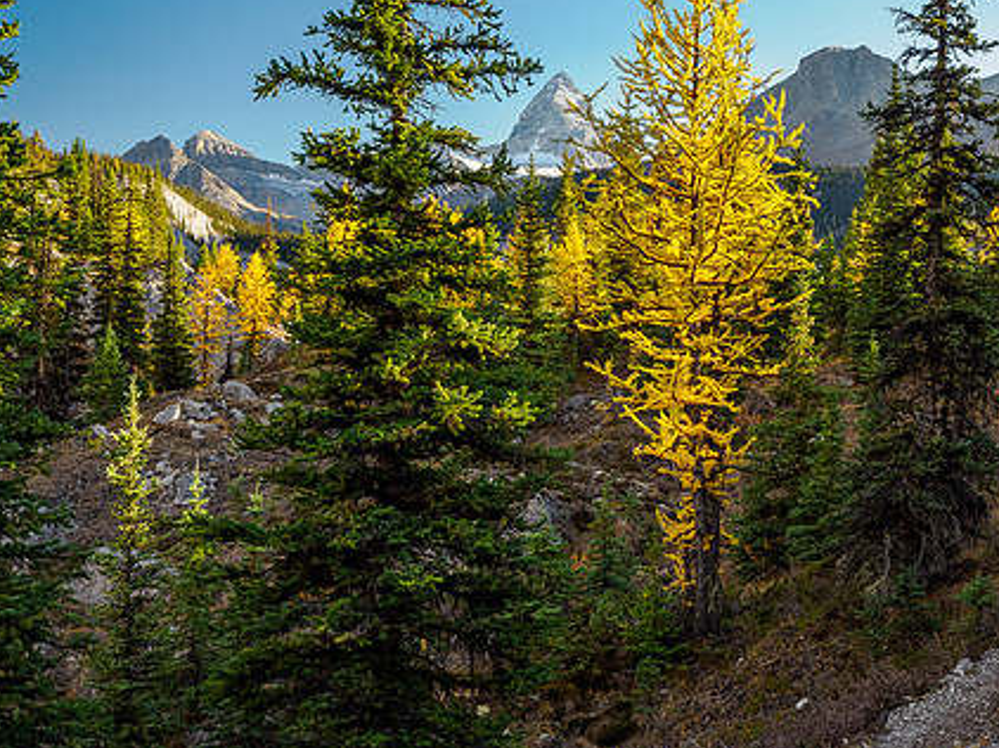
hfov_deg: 42.7
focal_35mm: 44
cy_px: 295
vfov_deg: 32.7
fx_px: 1269
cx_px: 611
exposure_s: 1/60
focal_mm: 16
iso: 320
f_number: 8
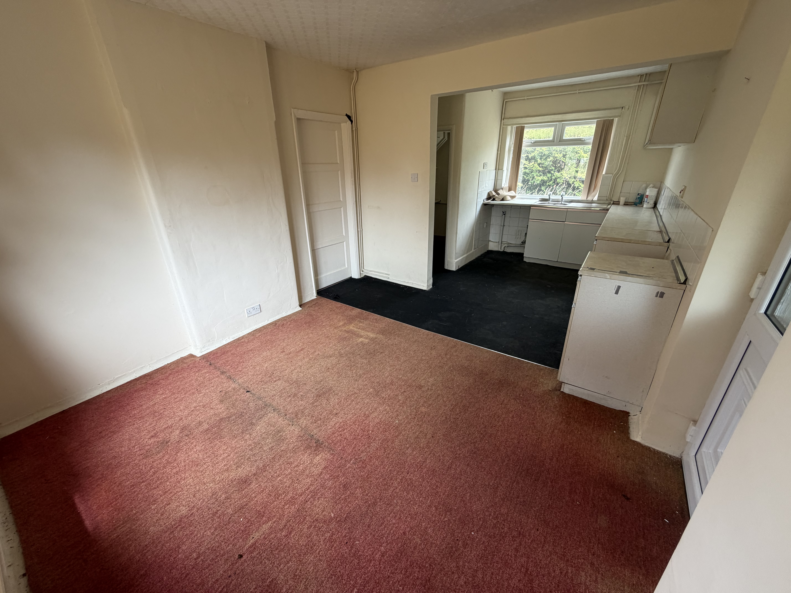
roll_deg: +1.9
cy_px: 296
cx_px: 396
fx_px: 320
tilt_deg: -22.3
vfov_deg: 85.7
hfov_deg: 102.1
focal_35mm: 14
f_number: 2.2
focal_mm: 2.22
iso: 125
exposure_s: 1/121
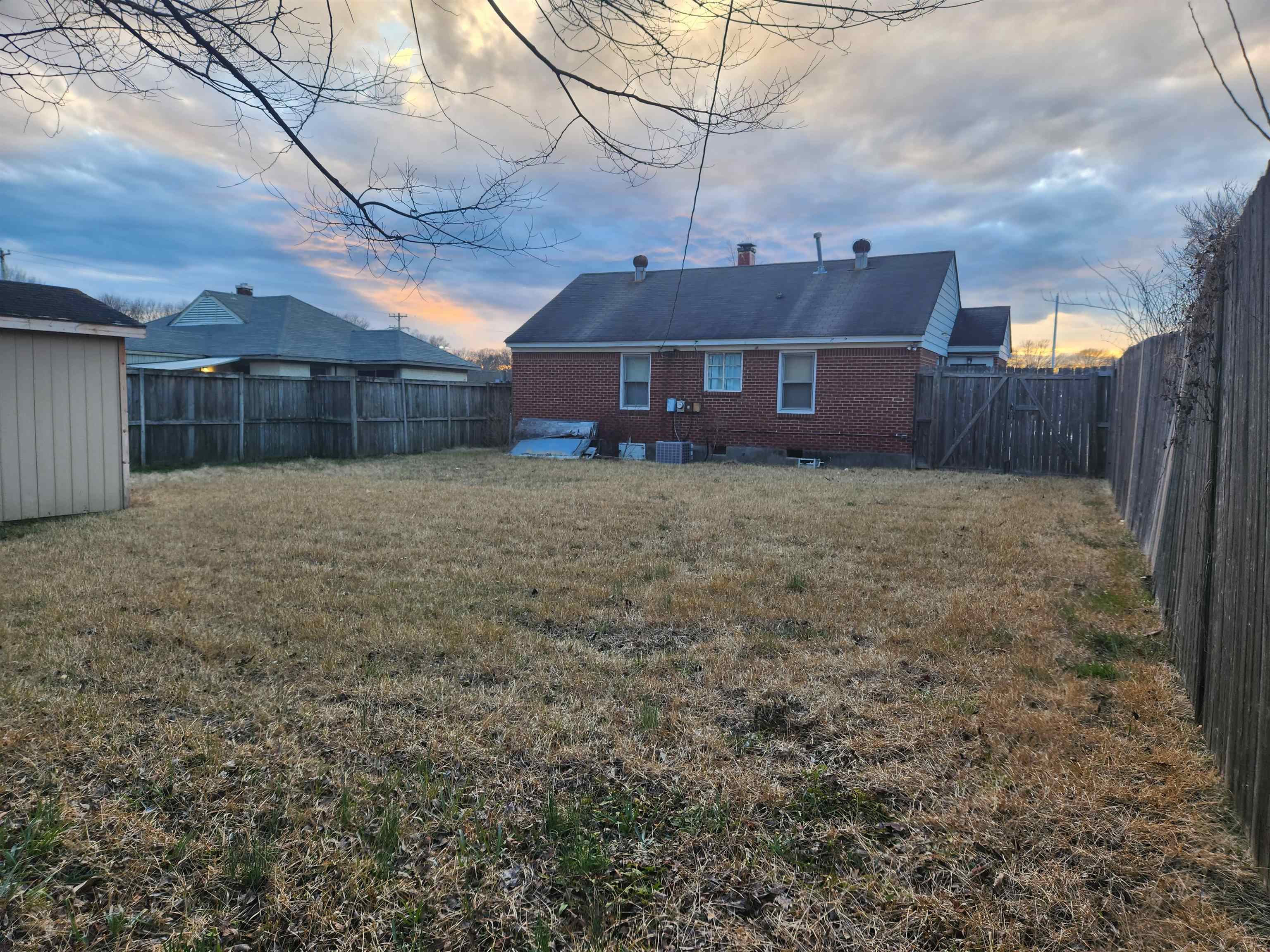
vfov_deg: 58.9
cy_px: 476
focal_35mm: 23
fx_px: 844
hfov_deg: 73.9
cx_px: 635
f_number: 1.8
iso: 40
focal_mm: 5.4
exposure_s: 1/180
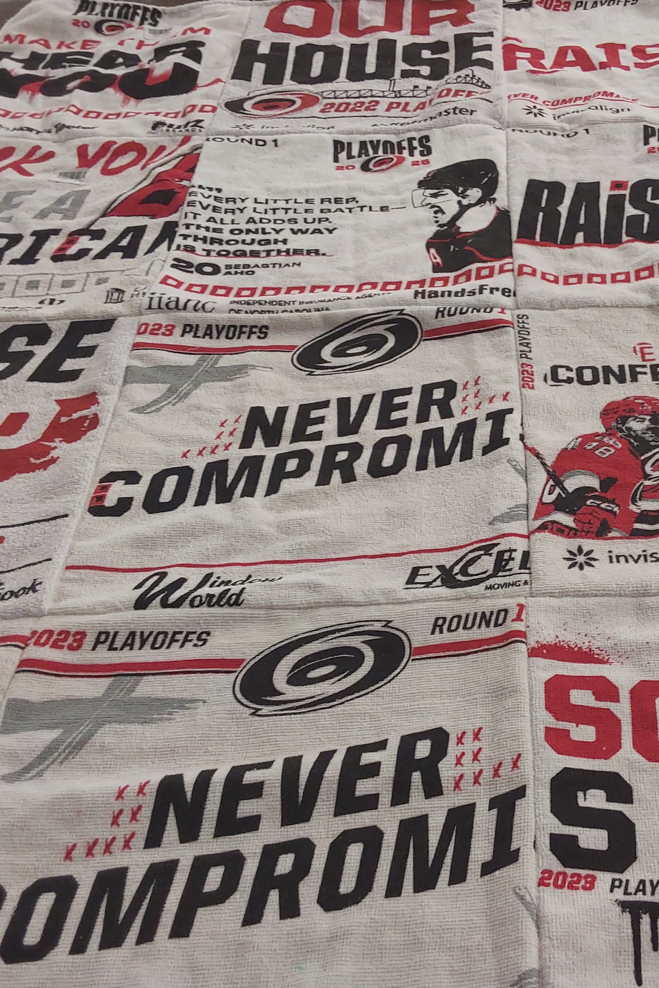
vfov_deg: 49.6
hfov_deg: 33.3
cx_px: 519
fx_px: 1071
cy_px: 494
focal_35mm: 39
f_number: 1.9
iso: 80
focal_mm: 2.91
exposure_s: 1/60
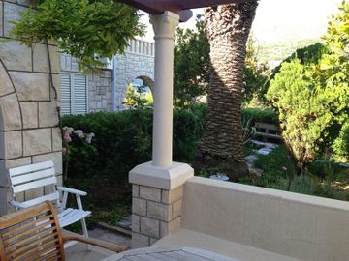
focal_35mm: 33
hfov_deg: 55.4
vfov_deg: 42.9
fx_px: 333
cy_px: 130
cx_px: 174
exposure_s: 1/208
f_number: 2.4
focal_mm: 4.13
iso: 50
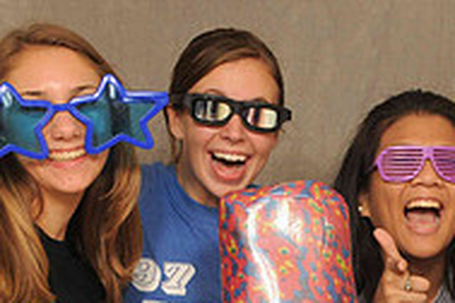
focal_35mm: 147
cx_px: 421
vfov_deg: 9.2
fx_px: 1858
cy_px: 367
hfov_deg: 13.8
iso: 200
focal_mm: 32
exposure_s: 1/125
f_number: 6.3
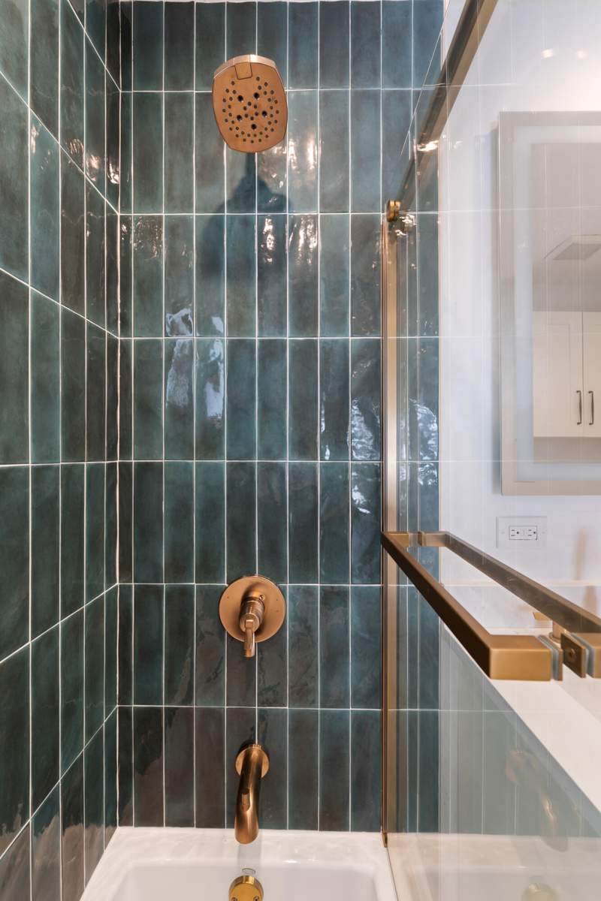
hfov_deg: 81.2
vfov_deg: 104.3
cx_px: 300
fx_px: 351
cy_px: 450
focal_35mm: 14
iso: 250
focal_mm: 14
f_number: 9
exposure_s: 1/2.5
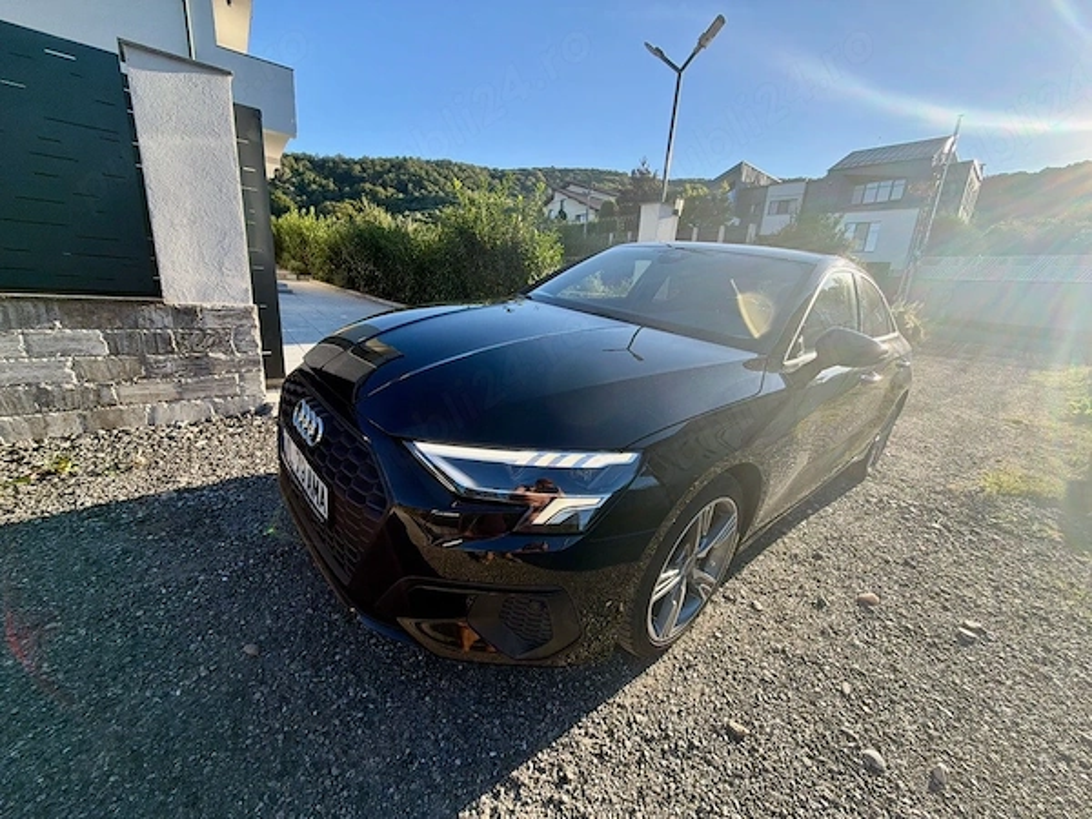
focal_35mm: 14
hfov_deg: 102.1
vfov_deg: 85.7
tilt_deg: -16.3
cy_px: 410
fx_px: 442
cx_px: 546
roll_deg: -4.4
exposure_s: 1/574
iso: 40
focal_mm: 2.22
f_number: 2.2
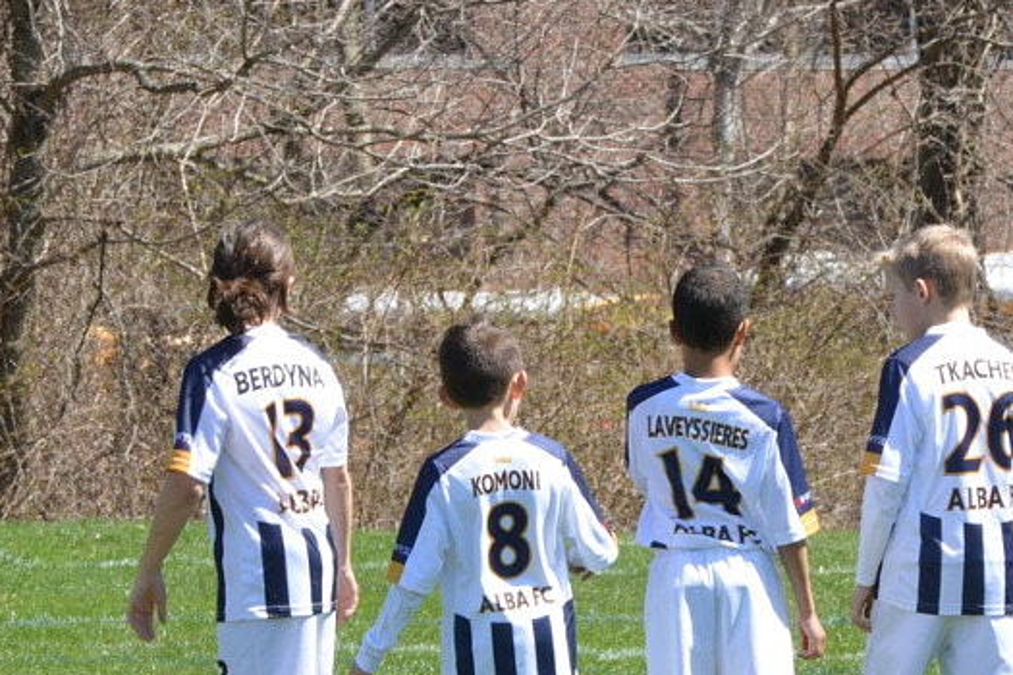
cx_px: 635
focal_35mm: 610
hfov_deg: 3.4
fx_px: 17163
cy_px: 456
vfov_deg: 2.3
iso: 1000
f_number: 22
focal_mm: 200
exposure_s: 1/160
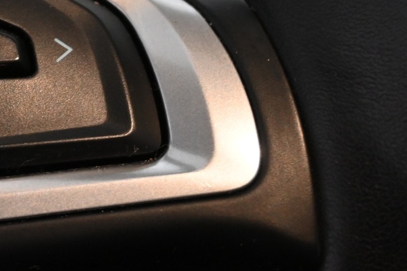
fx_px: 1443
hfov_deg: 15.6
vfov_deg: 10.7
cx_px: -39
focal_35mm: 128
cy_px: 68
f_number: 5
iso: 1800
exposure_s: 1/50
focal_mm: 31.5
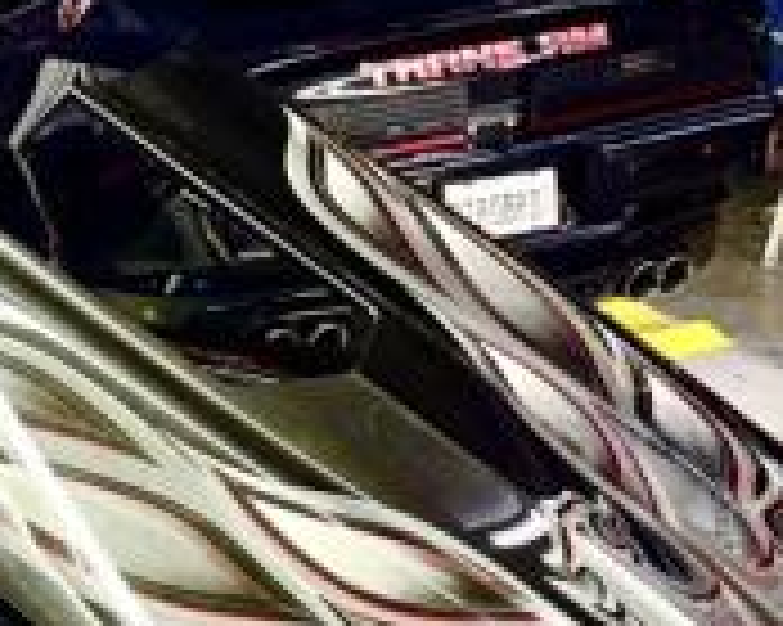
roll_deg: +7.3
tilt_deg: -24.6
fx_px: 1876
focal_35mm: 81
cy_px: 662
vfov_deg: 18.3
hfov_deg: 21.7
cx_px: -171
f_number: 1.78
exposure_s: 1/60
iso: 400
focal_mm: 6.76
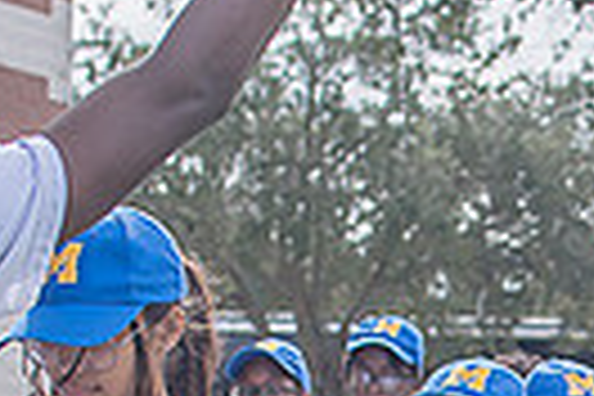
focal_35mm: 229
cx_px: 594
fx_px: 3778
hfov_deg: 8.9
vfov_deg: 5.9
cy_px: 587
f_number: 4
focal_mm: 35
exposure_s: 1/1600
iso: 100
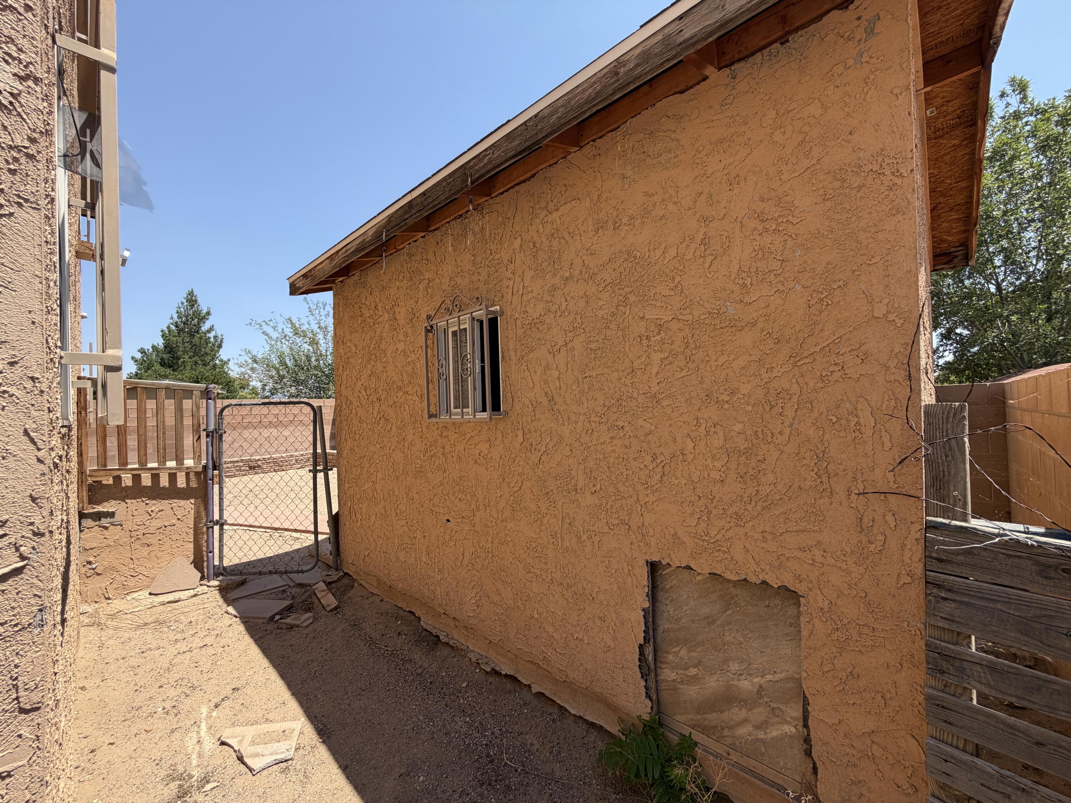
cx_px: 536
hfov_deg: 102.1
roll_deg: +2.4
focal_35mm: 14
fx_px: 433
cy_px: 402
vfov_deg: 85.7
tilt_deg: +1.8
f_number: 2.2
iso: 40
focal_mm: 2.22
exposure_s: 1/770
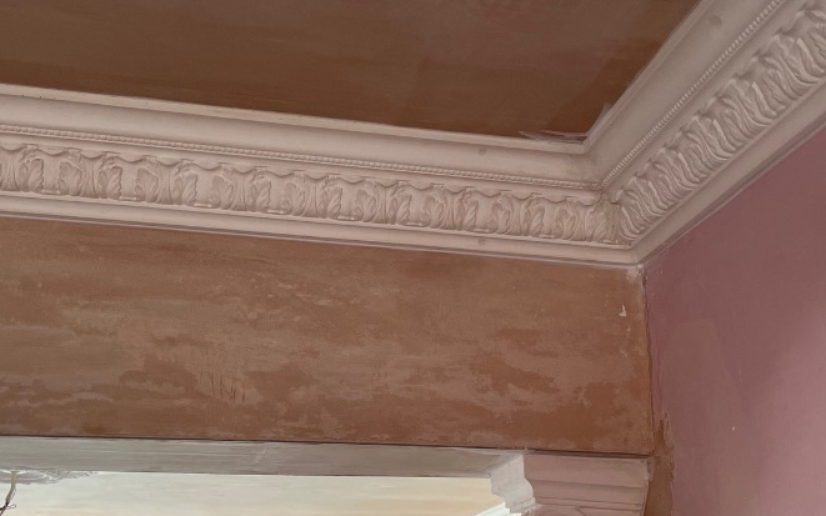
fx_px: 1125
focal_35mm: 50
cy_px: 262
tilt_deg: +20.5
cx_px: 424
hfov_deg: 40.3
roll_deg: +0.7
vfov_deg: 25.8
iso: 100
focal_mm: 4.2
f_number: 1.6
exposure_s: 1/121
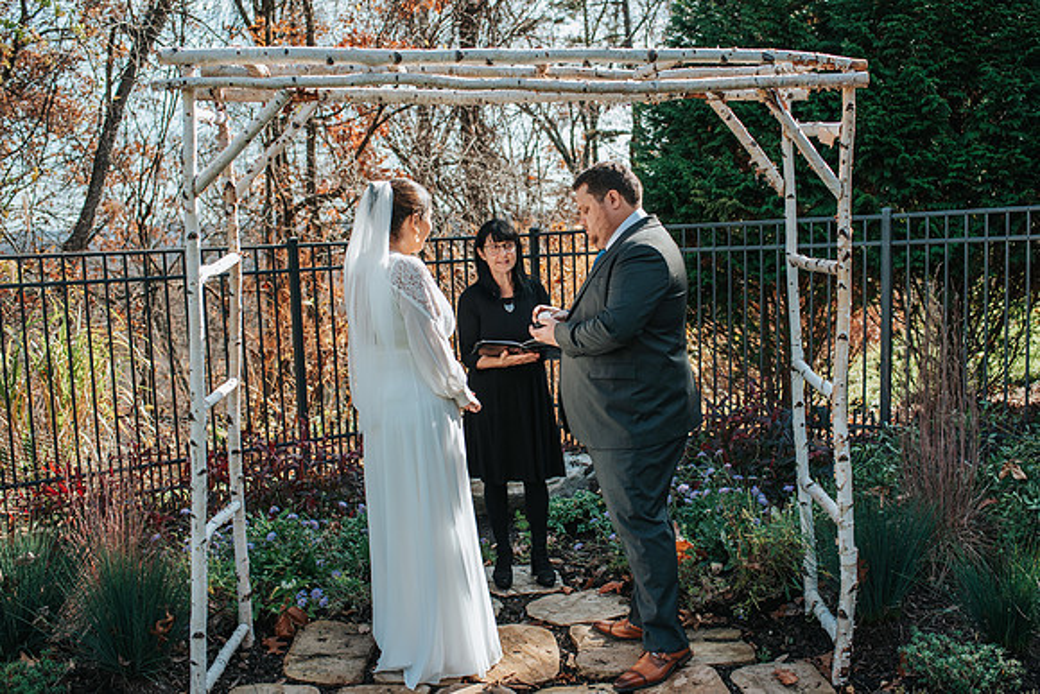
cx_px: 557
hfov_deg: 50.7
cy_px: 322
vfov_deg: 35.1
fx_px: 1096
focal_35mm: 38
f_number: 3.5
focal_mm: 35
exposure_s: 1/1250
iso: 400
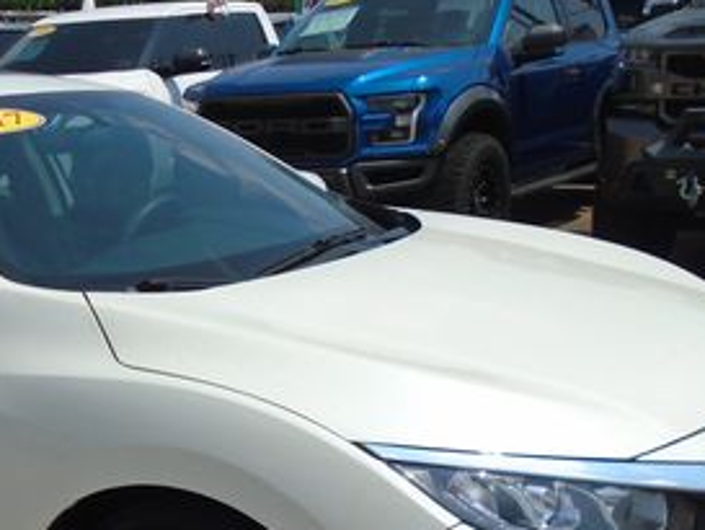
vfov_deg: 23.6
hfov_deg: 30.4
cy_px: 447
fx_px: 1243
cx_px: 77
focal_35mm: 61
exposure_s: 1/320
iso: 100
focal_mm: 4.6
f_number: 8
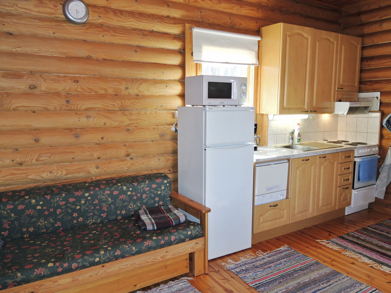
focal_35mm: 24
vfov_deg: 56.8
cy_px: 146
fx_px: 271
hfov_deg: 71.6
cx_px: 196
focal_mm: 4.3
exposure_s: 1/40
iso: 160
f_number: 2.8
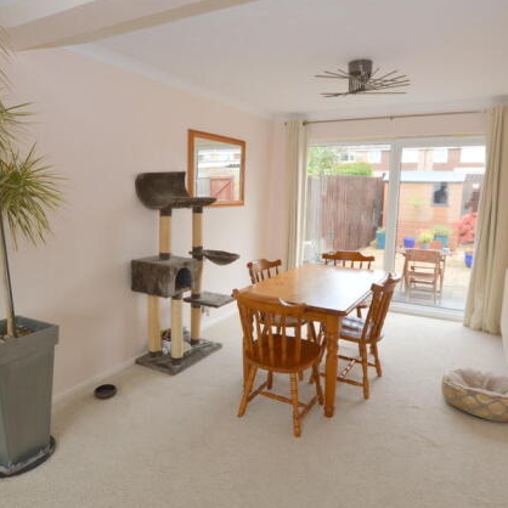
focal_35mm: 24
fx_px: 398
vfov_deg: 65.0
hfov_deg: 65.0
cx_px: 239
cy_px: 252
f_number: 5.6
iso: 280
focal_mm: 12
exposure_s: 1/125
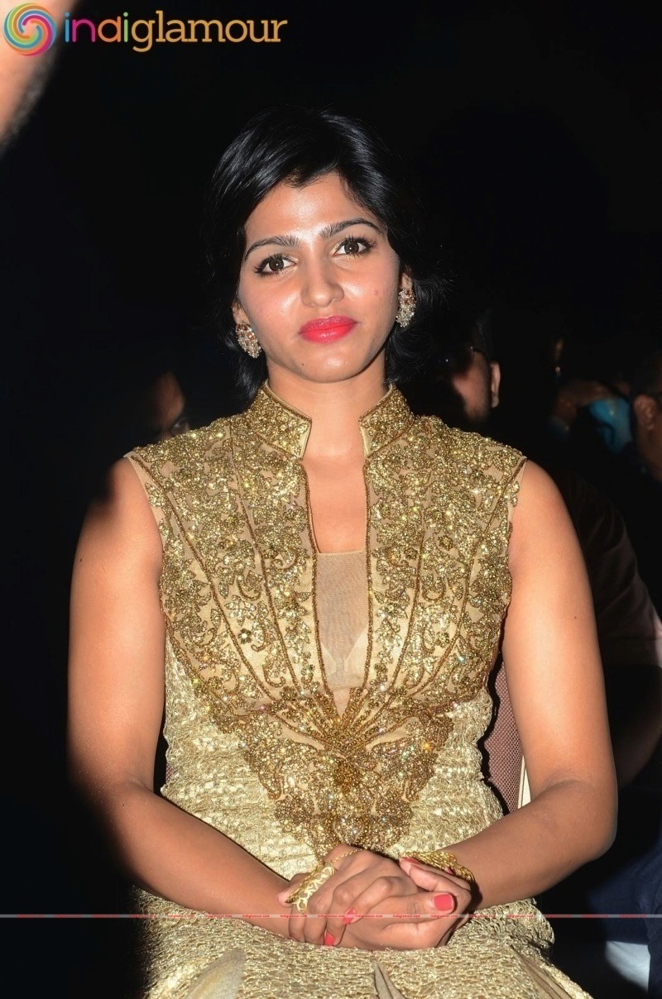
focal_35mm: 93
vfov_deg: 22.0
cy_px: 500
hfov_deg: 14.6
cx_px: 331
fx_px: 2577
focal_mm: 62
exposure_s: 1/160
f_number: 9
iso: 200
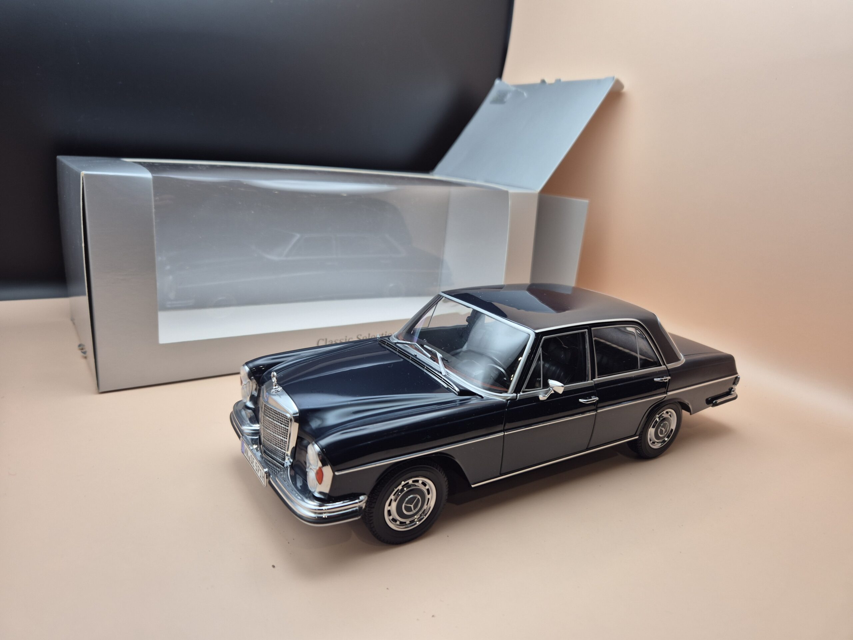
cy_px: 320
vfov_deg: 58.9
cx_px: 426
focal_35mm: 23
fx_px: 567
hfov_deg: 73.9
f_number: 1.8
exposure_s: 1/52
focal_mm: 5.4
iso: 32
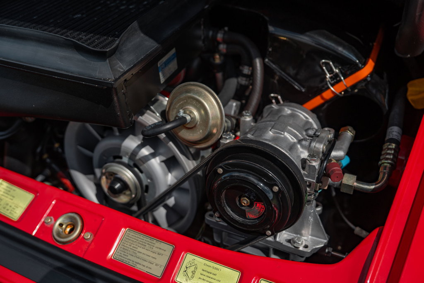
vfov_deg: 40.0
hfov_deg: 57.2
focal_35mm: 33
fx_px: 389
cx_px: 212
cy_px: 142
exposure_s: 1/1600
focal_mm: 33
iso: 100
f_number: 2.8
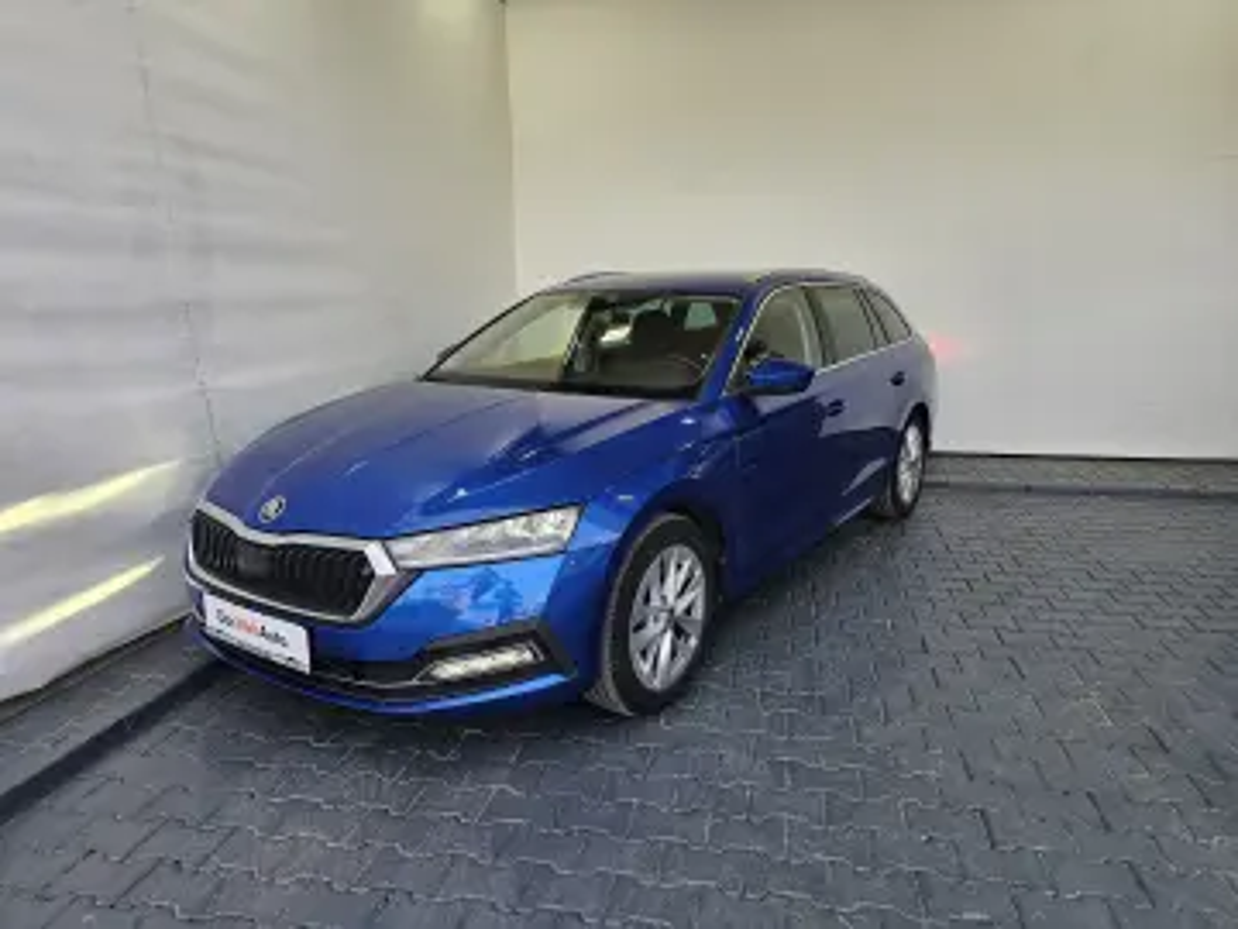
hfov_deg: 73.9
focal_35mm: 23
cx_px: 619
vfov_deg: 58.9
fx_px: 823
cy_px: 464
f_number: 1.7
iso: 32
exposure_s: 1/180
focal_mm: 6.3
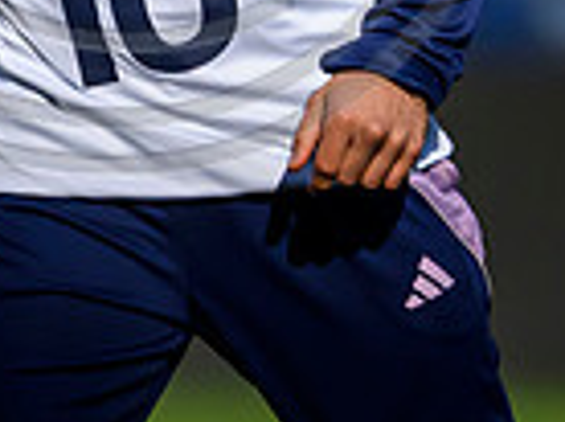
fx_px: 53524
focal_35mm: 3285
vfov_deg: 0.5
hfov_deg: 0.6
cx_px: 252
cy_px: -268
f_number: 4
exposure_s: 1/16000
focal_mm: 560
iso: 1250
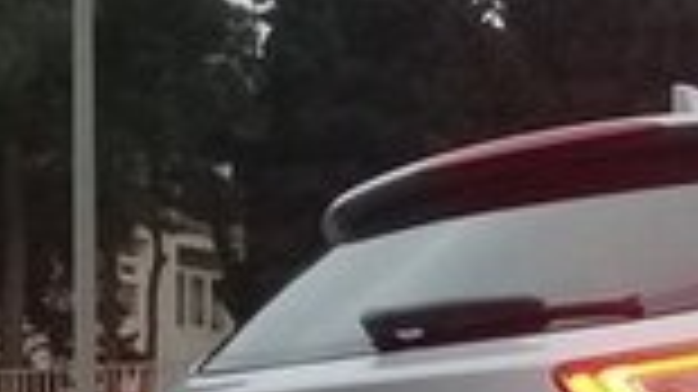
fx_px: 2664
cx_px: 833
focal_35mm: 144
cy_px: 710
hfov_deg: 14.5
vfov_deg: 8.1
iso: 125
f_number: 2.2
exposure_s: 1/33
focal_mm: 3.3
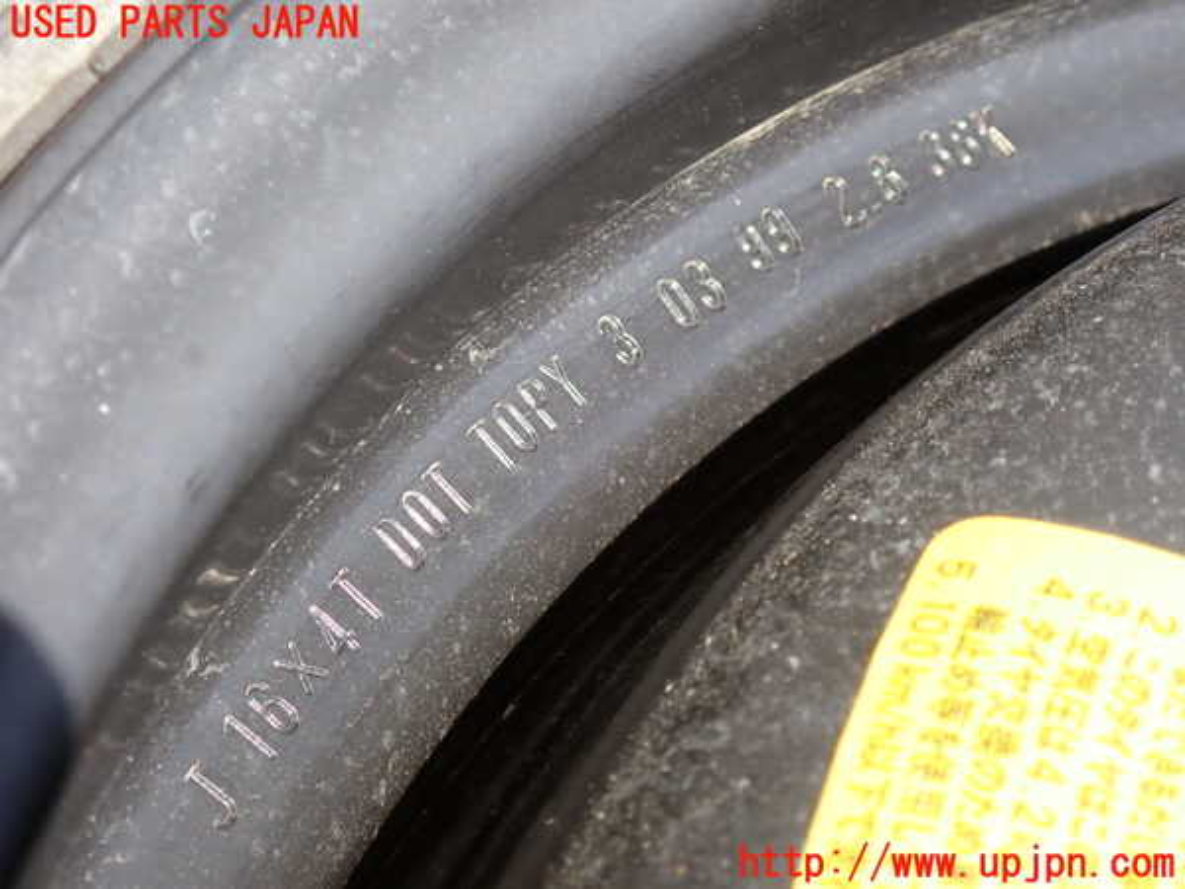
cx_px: 592
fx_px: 3423
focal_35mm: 100
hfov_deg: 19.6
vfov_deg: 14.8
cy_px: 444
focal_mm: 18
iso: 125
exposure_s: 1/125
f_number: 4.9
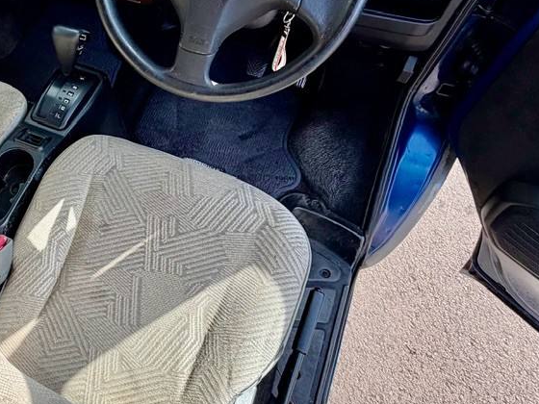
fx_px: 498
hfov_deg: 52.8
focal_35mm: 32
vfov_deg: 43.7
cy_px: 147
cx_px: 102
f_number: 2.2
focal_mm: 2.22
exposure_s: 1/250
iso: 40
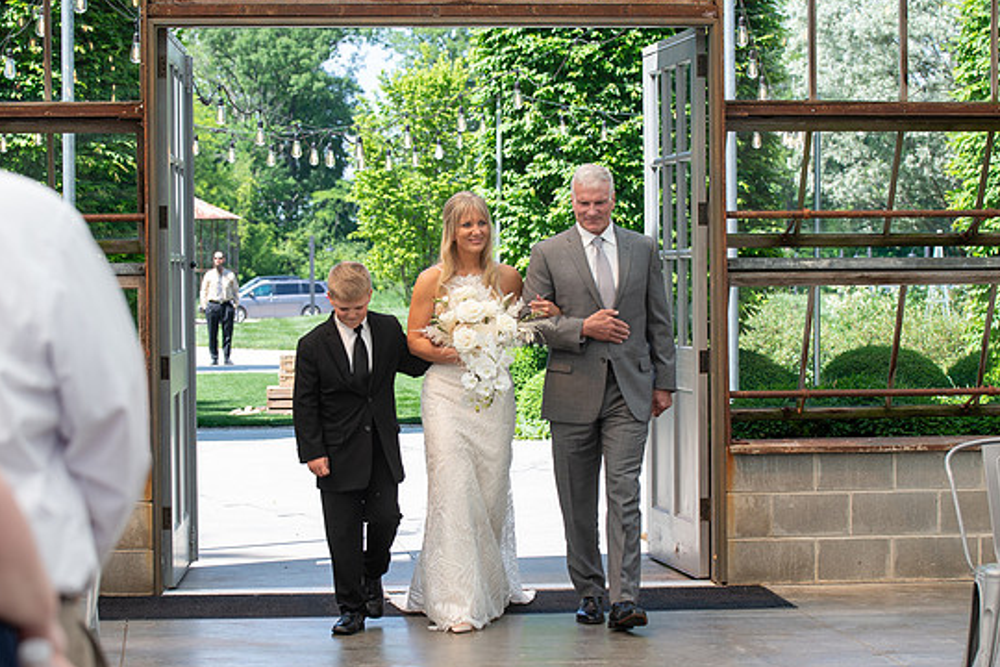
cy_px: 375
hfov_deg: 19.6
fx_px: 2889
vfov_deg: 13.2
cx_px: 479
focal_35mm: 104
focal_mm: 70
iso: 160
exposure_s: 1/250
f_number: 5
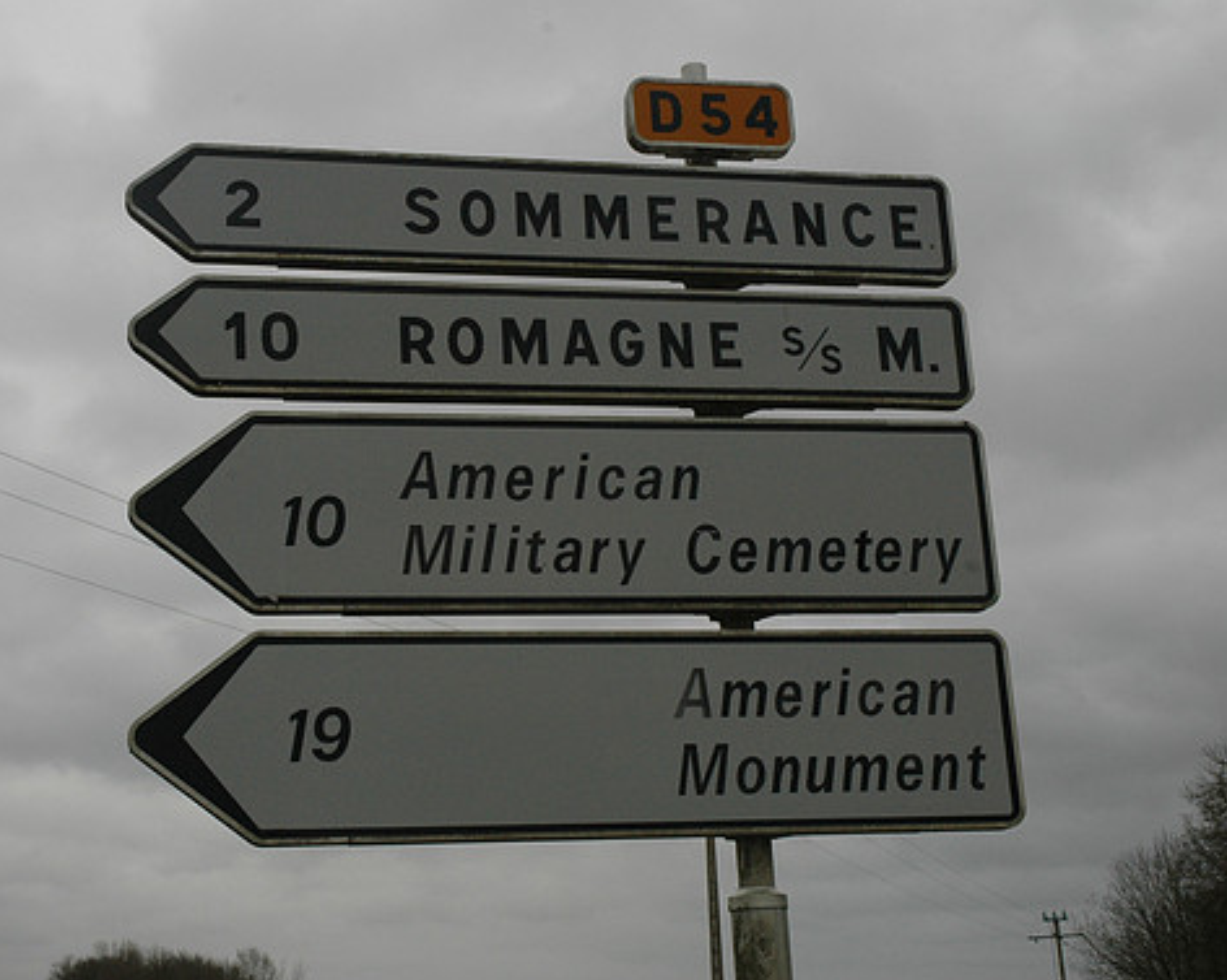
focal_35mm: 54
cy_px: 487
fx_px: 1944
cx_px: 491
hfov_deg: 34.9
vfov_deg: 28.3
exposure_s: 1/250
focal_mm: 31
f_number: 11
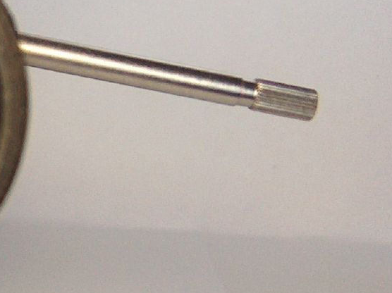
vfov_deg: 9.1
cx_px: -267
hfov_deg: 11.5
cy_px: 82
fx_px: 1833
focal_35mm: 162
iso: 100
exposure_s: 1/60
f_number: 2.8
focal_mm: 8.96
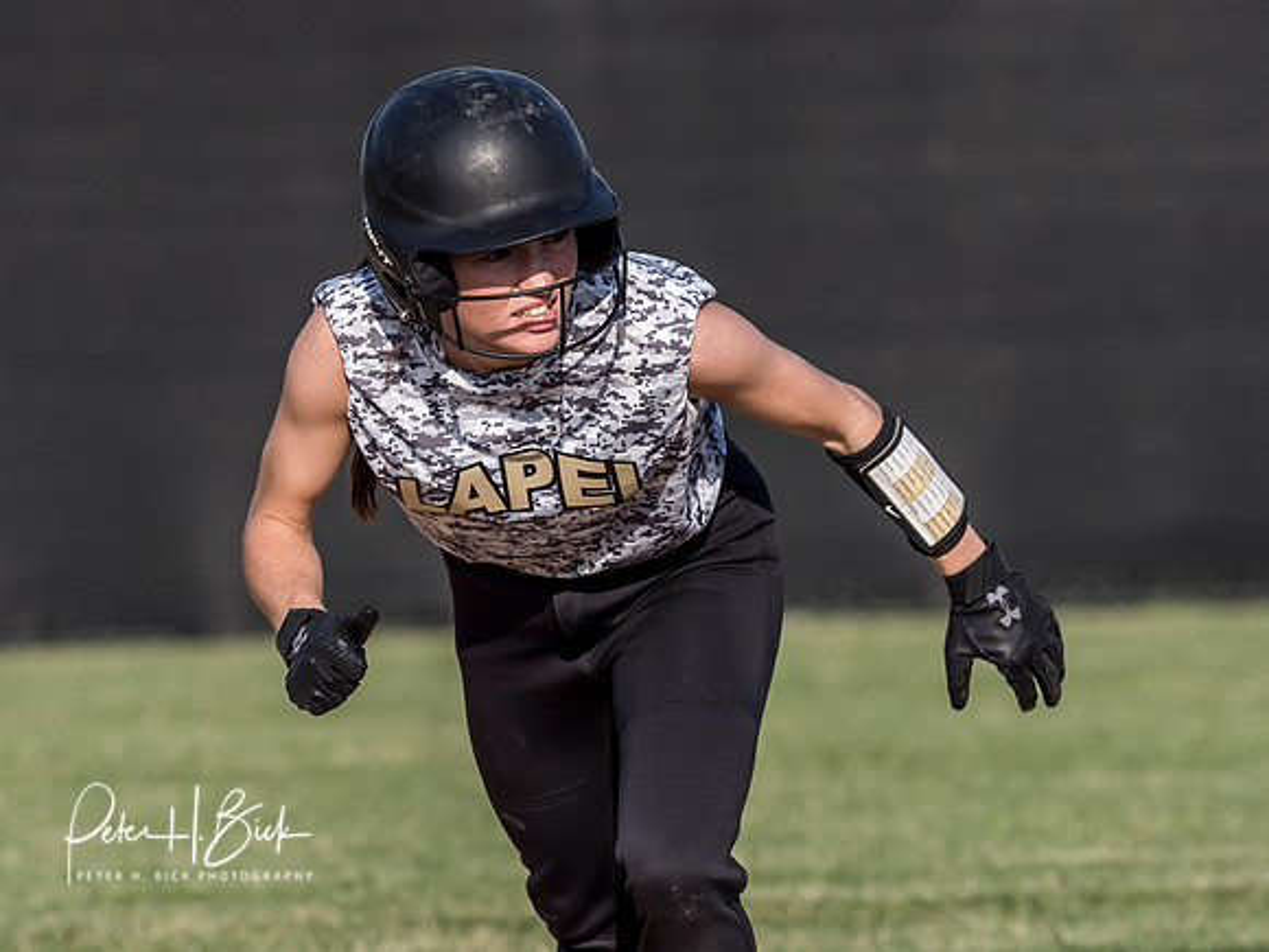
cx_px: 502
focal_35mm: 775
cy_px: 338
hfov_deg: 2.6
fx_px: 28401
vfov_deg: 1.9
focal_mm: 300
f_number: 5.6
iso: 400
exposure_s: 1/2000
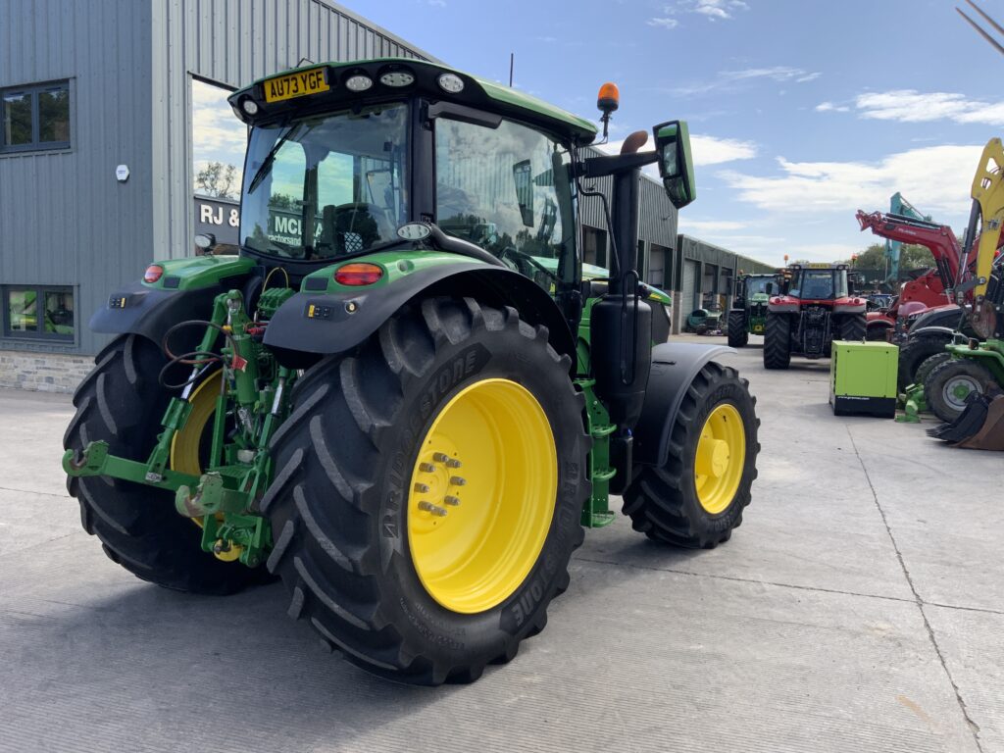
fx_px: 841
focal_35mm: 29
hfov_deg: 61.7
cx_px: 502
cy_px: 376
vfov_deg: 48.2
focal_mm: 3
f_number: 1.8
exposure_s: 1/674
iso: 16
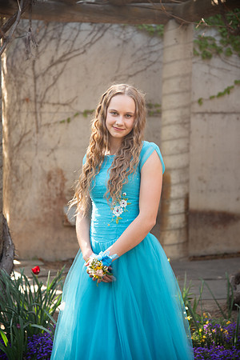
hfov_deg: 16.1
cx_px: 120
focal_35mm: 85
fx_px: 850
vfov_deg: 23.9
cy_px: 180
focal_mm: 85
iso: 250
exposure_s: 1/125
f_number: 4
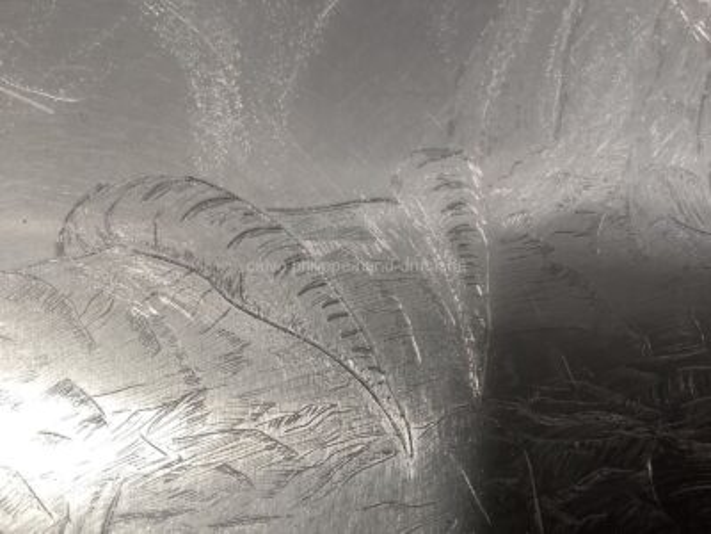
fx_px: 637
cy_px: 267
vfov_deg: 45.4
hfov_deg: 58.4
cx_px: 356
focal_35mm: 31
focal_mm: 3.3
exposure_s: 1/50
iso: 160
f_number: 2.4
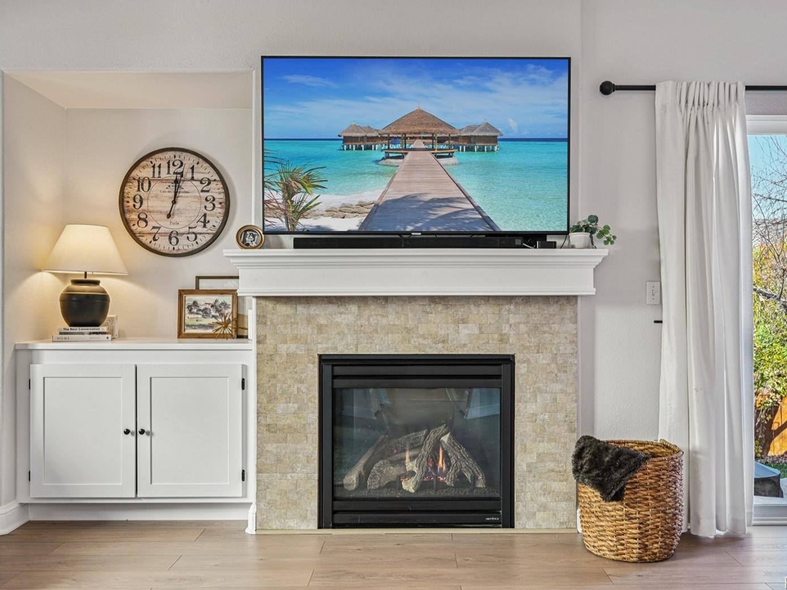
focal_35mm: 33
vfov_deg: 43.0
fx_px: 750
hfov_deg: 55.3
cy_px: 295
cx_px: 425
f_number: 8
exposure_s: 1/10
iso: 400
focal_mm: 30
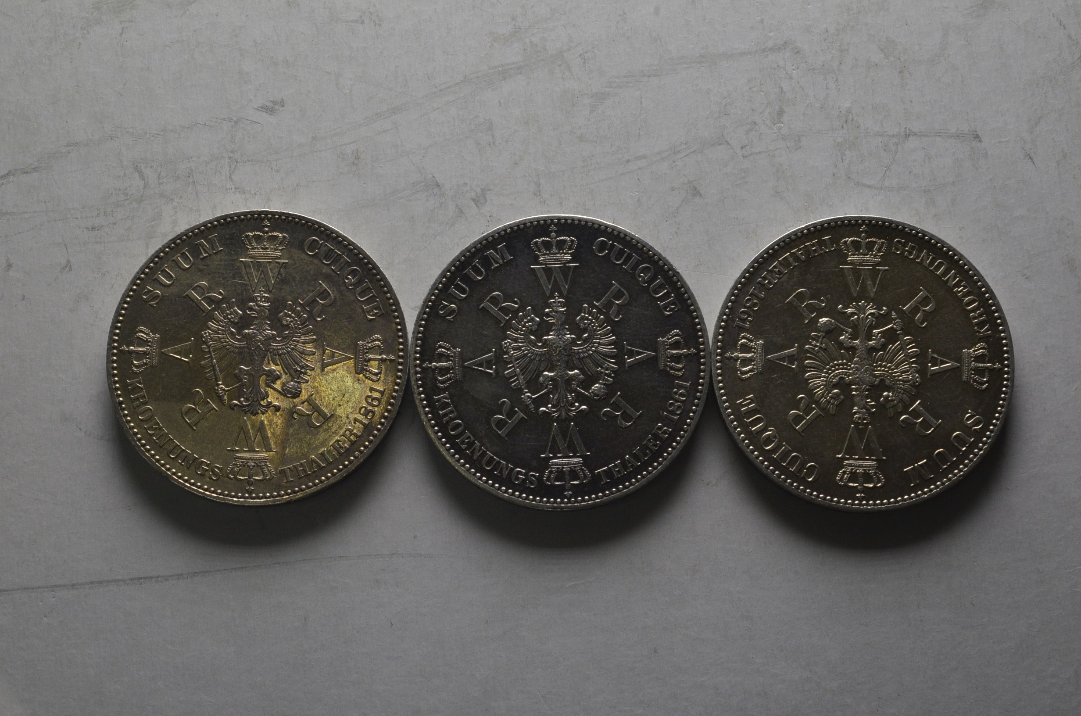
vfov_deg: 23.7
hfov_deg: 35.1
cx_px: 540
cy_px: 358
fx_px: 1708
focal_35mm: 57
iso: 400
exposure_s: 1/250
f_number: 14
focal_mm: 38
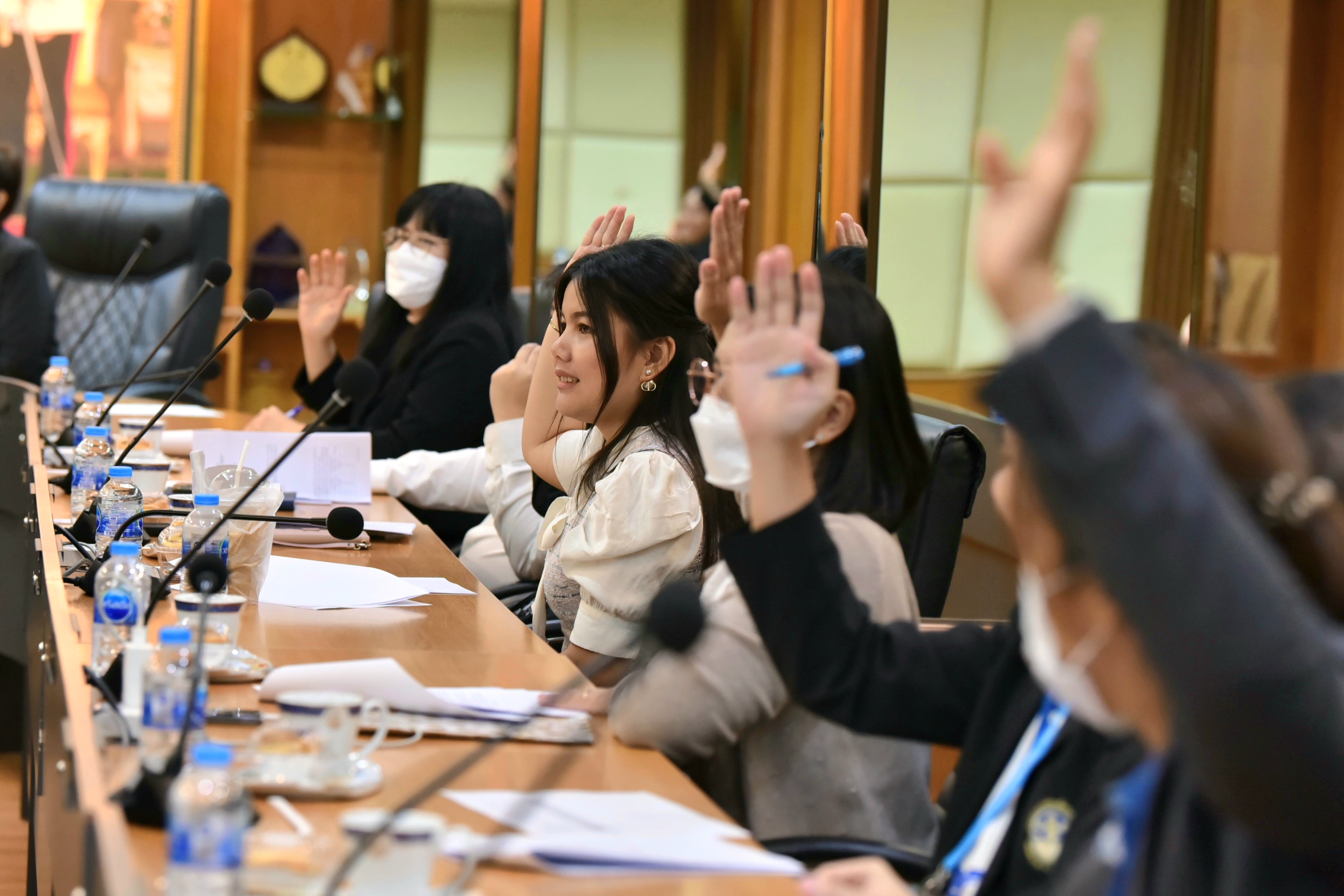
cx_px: 672
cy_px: 448
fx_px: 4331
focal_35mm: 116
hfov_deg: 17.6
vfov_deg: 11.8
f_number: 4
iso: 1600
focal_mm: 116
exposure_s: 1/200
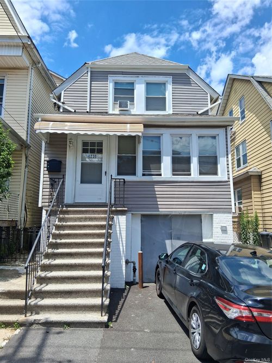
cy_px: 182
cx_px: 136
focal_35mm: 26
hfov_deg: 53.0
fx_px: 272
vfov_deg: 67.3
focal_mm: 3.98
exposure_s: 1/593
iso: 25
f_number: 1.8
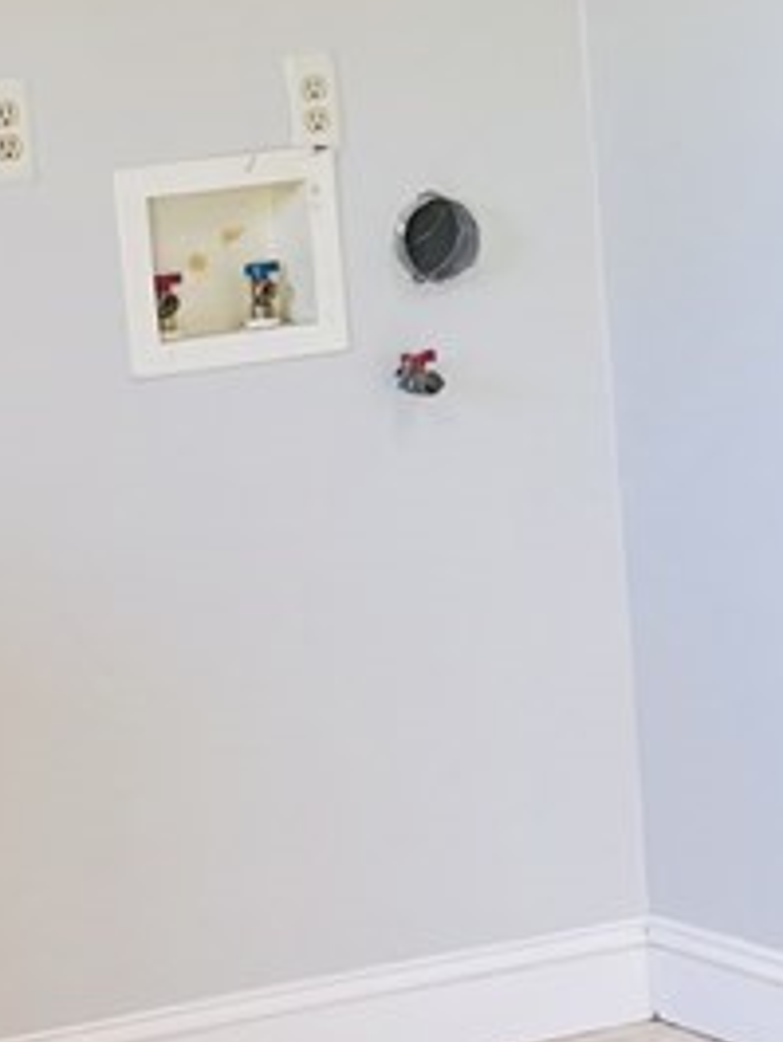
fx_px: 4189
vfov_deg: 14.2
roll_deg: +5.1
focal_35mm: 139
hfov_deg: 10.7
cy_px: 488
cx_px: 177
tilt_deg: -7.2
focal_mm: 6.76
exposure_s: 1/120
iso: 160
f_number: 1.78
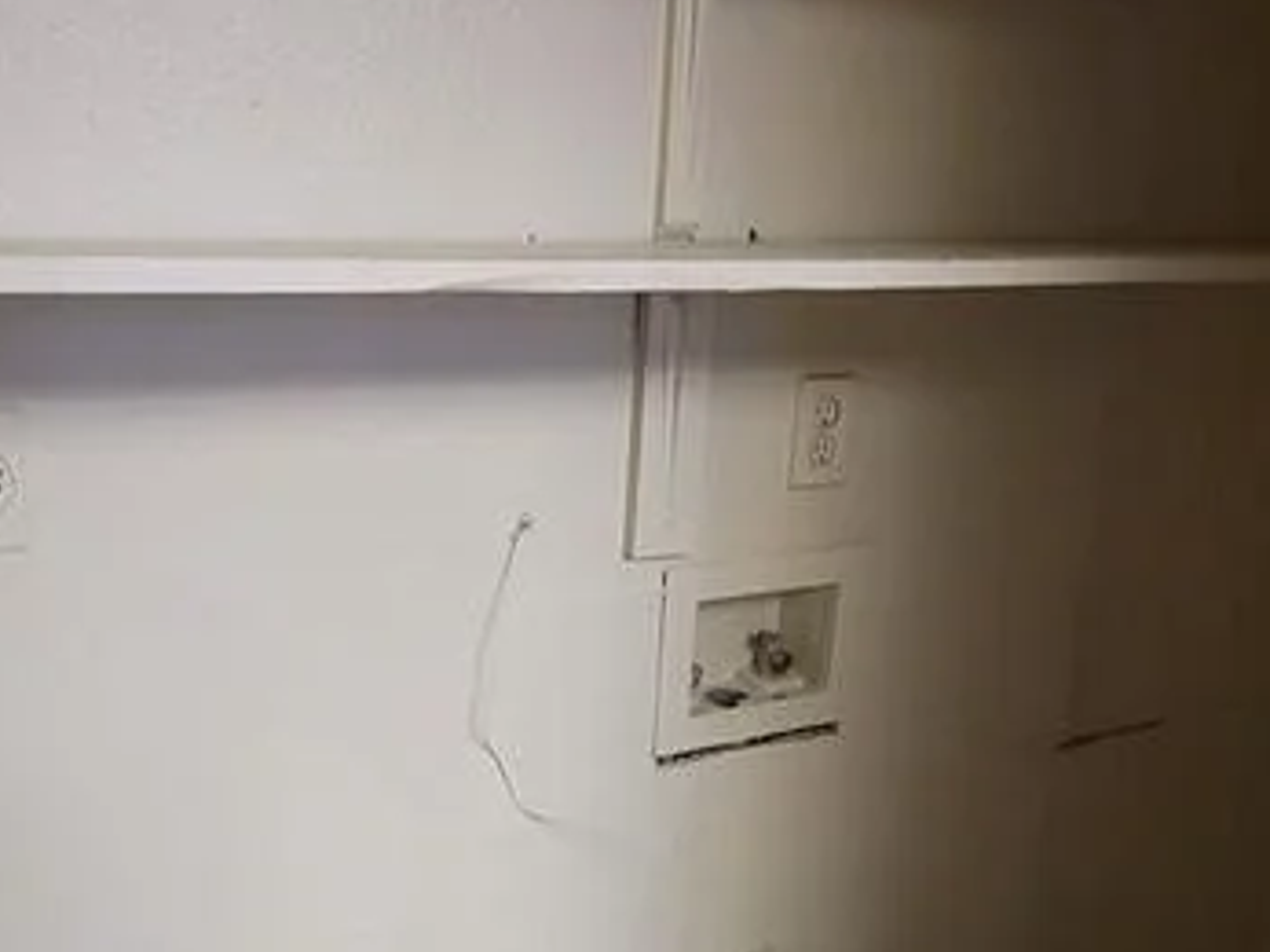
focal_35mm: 30
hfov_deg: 59.1
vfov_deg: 46.6
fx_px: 1100
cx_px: 465
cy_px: 557
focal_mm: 2.2
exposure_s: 1/30
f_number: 2.2
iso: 500
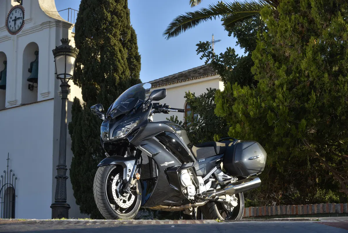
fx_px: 948
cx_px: 174
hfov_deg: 20.8
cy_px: 116
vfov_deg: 14.0
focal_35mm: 98
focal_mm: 98
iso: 160
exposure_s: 1/200
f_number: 10
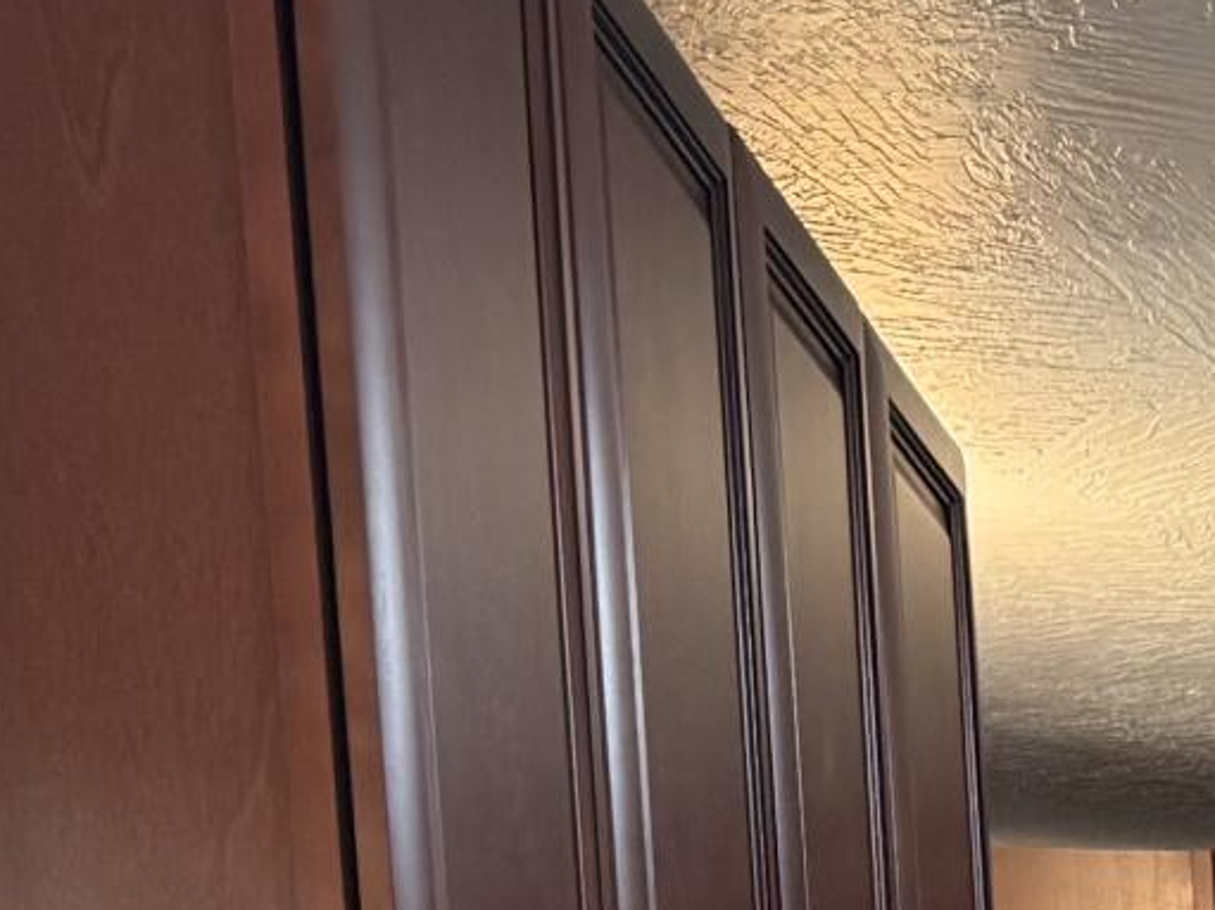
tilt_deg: -8.6
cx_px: 2487
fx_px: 4948
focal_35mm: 141
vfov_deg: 8.9
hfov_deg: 12.3
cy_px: 2571
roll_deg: +0.6
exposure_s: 1/60
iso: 160
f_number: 1.78
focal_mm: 6.76
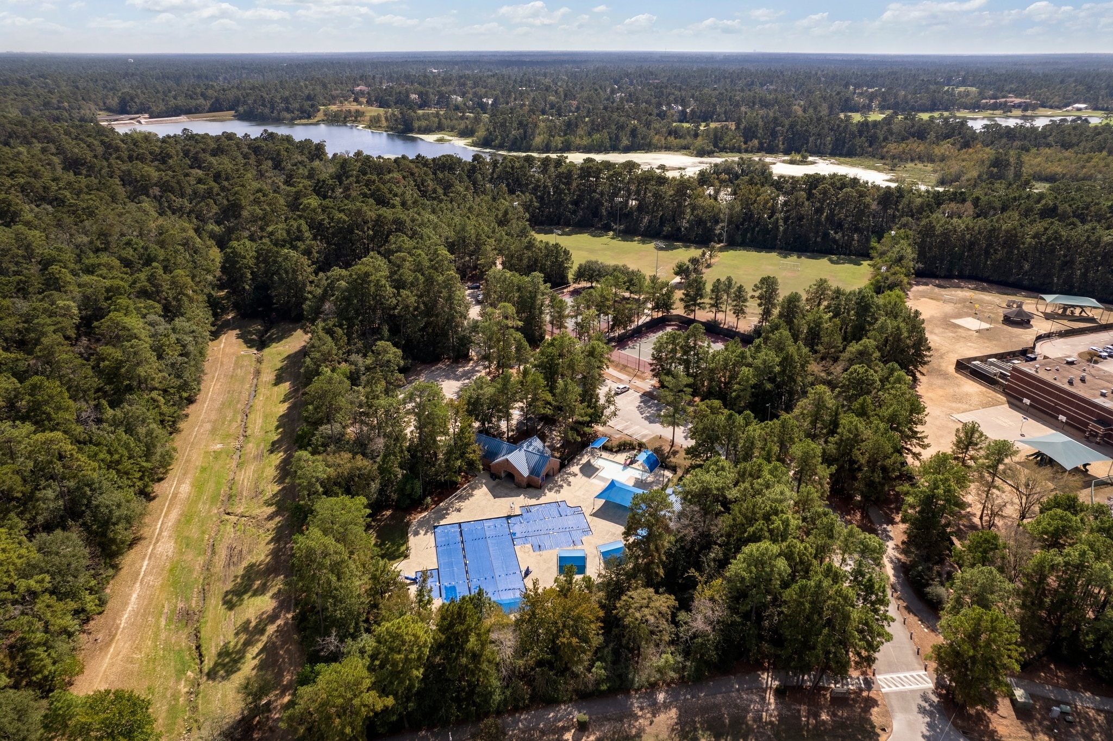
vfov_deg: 57.2
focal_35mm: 22
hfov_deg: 78.6
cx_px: 556
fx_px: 680
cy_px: 370
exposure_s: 1/90
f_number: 2.8
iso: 100
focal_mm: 8.38
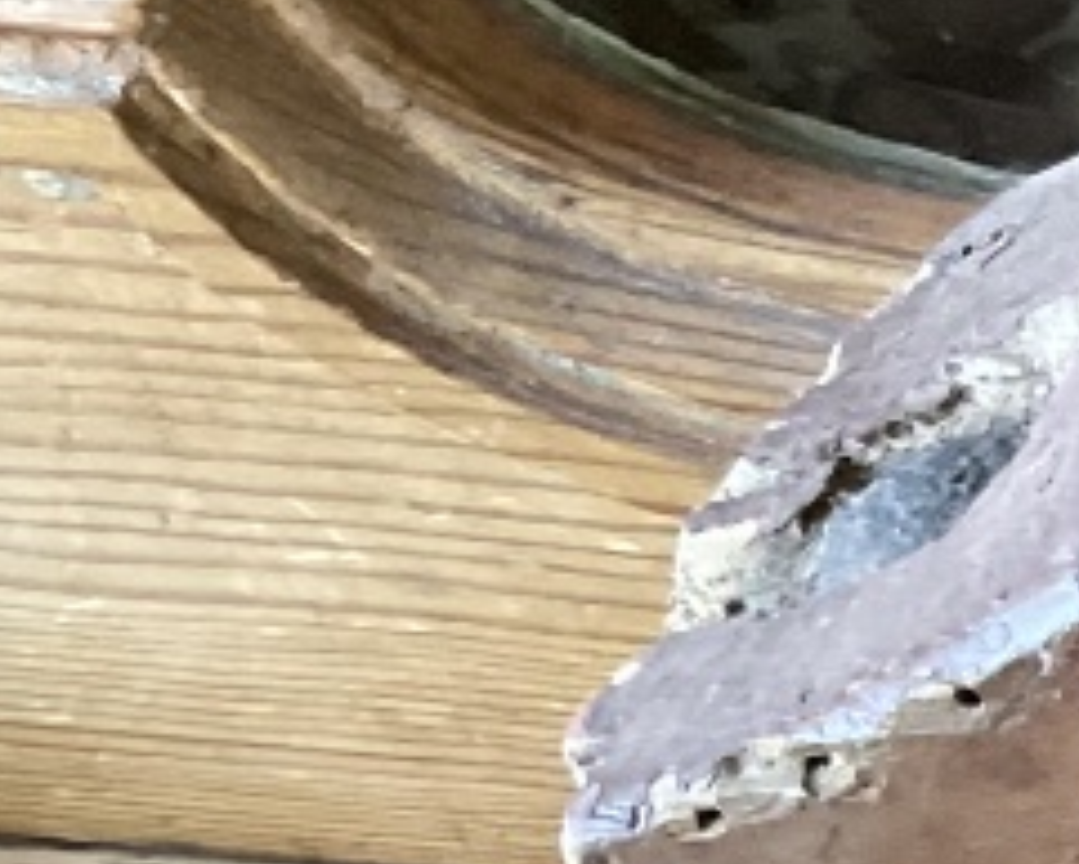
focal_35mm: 141
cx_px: 2391
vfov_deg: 10.8
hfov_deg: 11.7
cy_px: 976
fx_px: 4505
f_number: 1.8
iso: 250
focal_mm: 3
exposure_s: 1/40
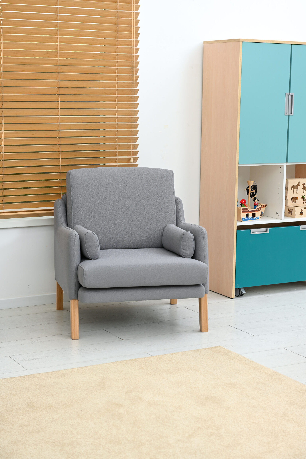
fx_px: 892
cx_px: 153
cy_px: 230
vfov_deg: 28.8
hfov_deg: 19.5
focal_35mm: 70
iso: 64
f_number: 4.5
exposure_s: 1/60
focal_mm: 70
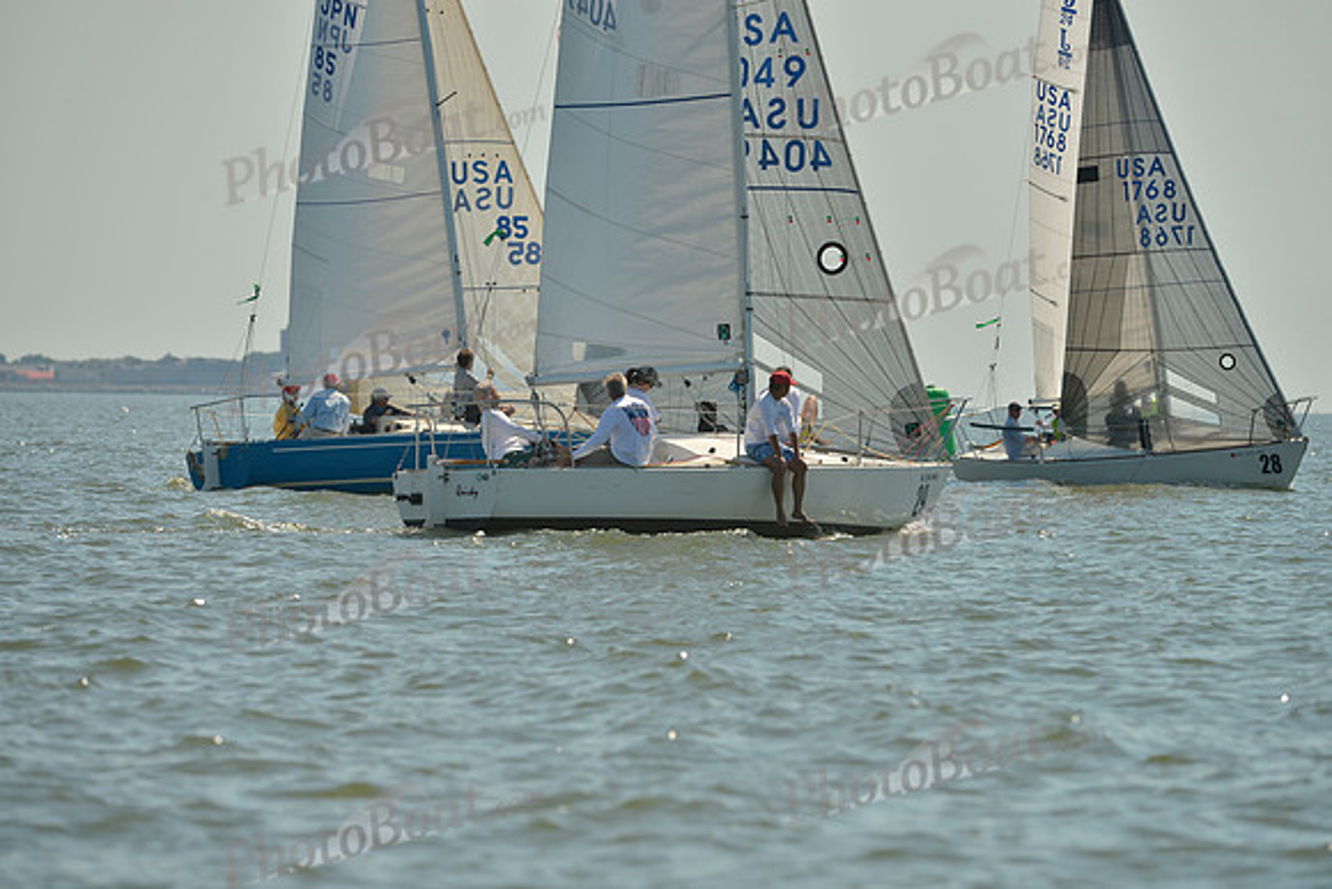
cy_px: 444
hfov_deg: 6.6
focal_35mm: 310
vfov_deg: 4.4
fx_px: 11472
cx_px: 666
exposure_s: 1/1250
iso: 200
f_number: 7.1
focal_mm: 310
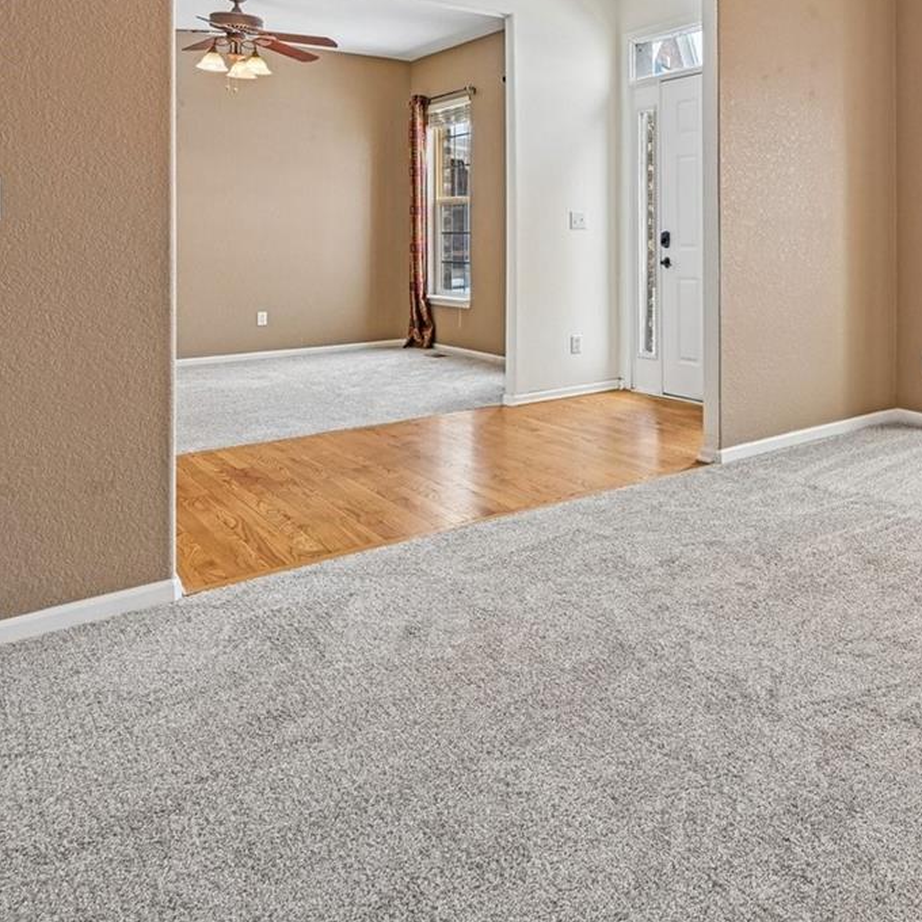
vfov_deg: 54.2
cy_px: 214
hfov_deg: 51.0
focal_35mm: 28
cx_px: 822
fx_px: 844
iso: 110
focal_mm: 14
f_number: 11
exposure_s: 1/15
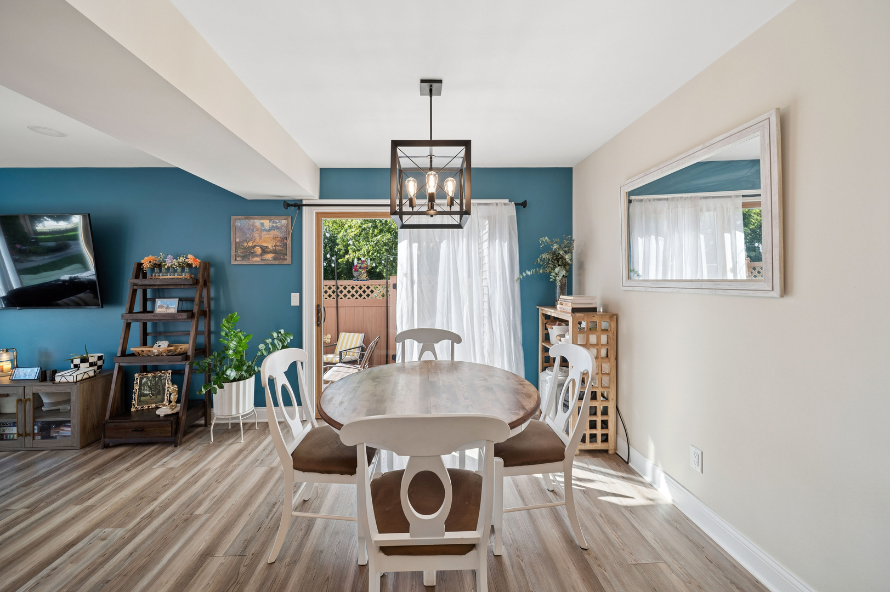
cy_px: 296
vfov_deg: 85.4
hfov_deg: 108.4
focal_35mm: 13
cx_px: 445
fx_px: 321
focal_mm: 13
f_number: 8
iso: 400
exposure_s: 1/80
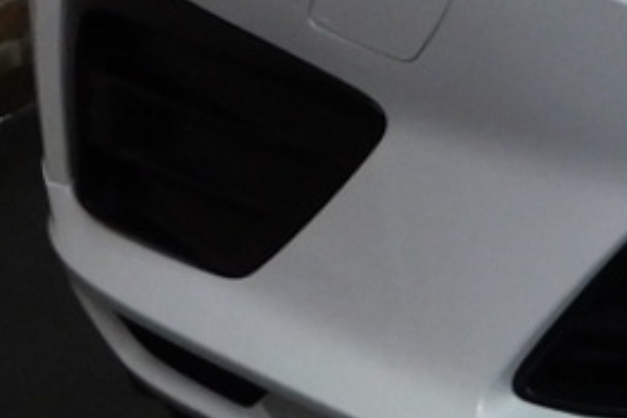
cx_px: 1306
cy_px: -249
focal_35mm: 145
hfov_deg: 12.3
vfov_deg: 9.2
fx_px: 2525
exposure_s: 1/40
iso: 125
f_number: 3
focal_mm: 4
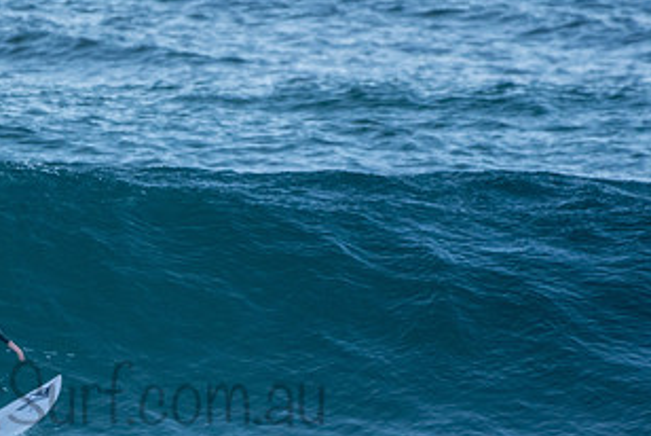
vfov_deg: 1.0
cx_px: 101
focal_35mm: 1411
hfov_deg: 1.5
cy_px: 376
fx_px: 25539
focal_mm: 500
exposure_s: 1/1600
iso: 1400
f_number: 5.6
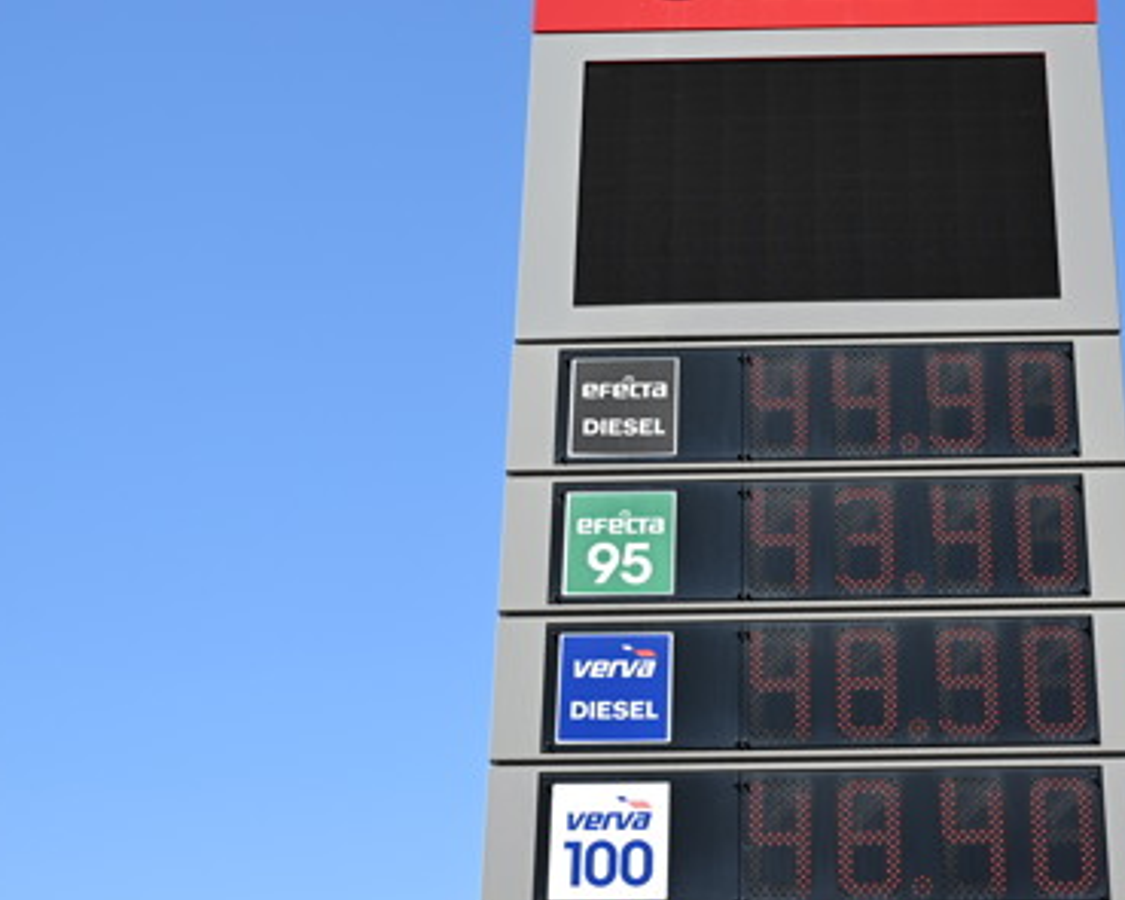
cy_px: 357
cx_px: 814
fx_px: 2164
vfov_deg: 23.4
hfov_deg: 28.8
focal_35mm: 65
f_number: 7.1
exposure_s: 1/80
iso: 32
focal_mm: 37
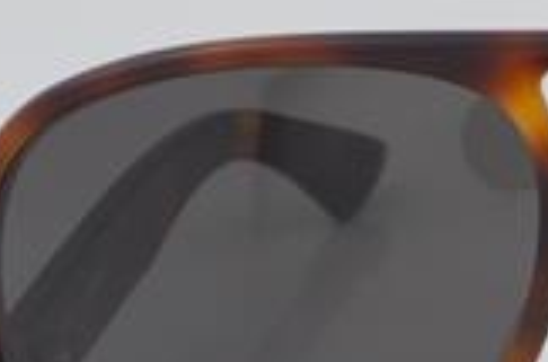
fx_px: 3100
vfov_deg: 6.7
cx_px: 622
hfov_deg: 10.0
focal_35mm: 204
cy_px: 315
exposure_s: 1/4
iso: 100
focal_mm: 55
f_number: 32
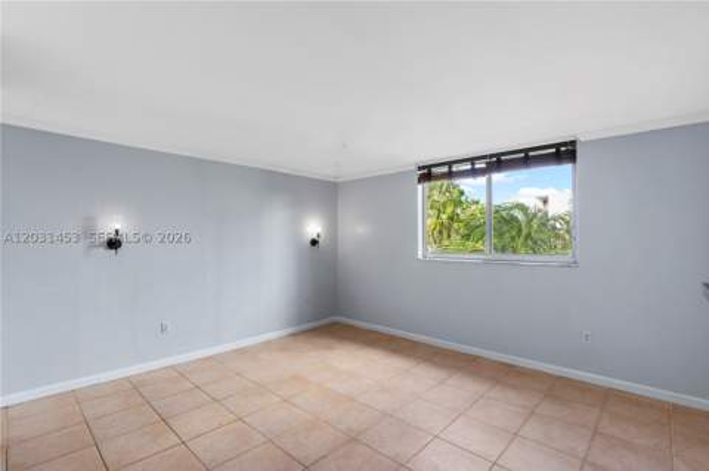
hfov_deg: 93.3
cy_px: 236
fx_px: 334
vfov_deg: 70.3
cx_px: 354
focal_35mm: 17
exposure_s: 1/2
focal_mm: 17
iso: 100
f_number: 9
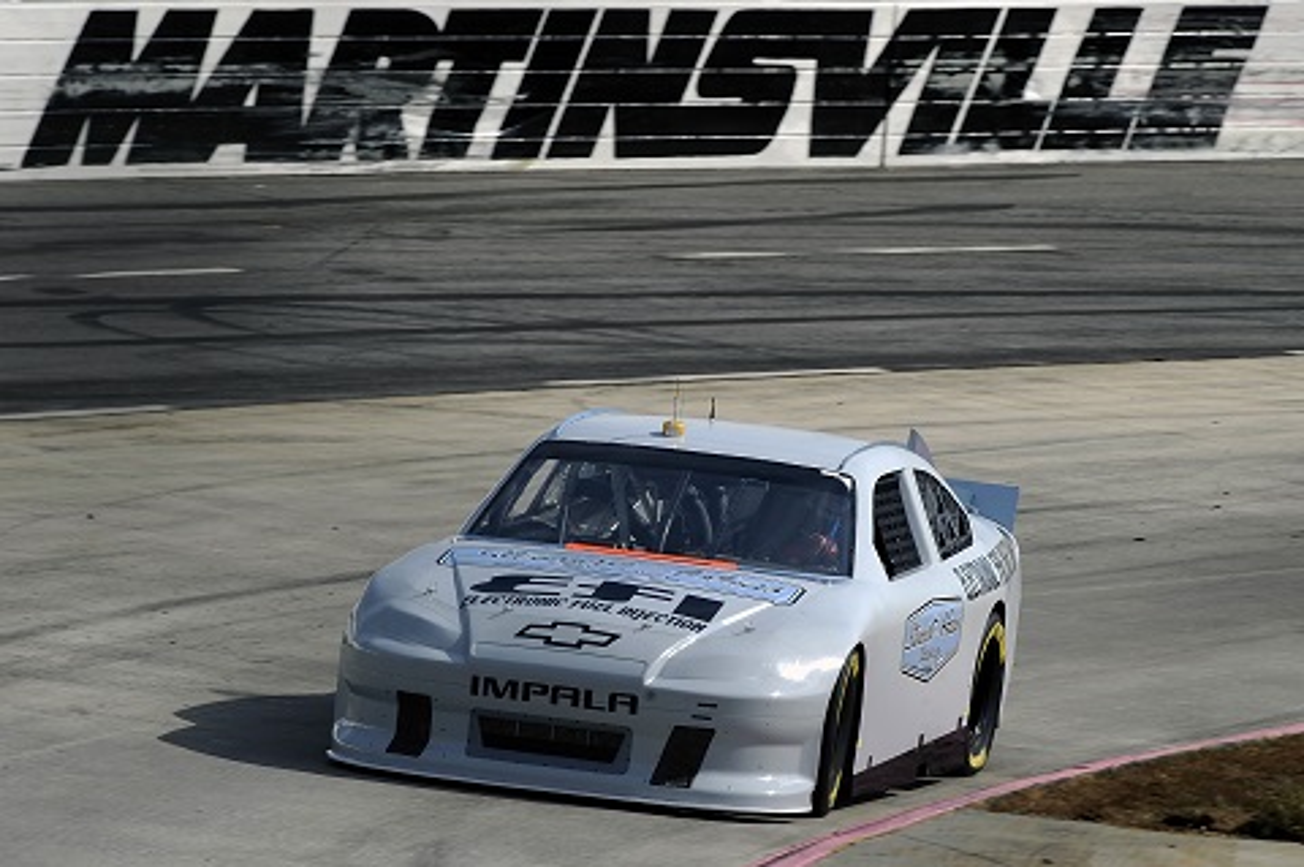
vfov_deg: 4.6
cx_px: 652
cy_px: 434
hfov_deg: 6.9
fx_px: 10855
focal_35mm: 300
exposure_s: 1/320
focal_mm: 300
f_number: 16
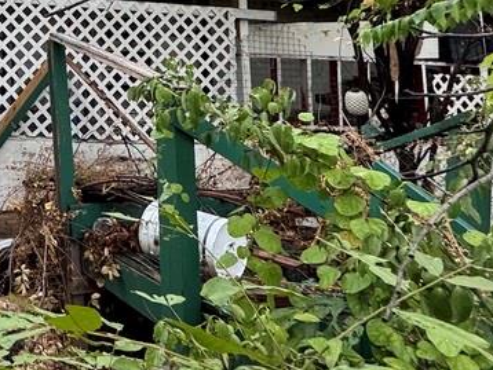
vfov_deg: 33.0
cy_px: -1
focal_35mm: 40
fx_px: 570
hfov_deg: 37.6
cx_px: -72
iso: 64
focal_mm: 2.22
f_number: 2.2
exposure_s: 1/99
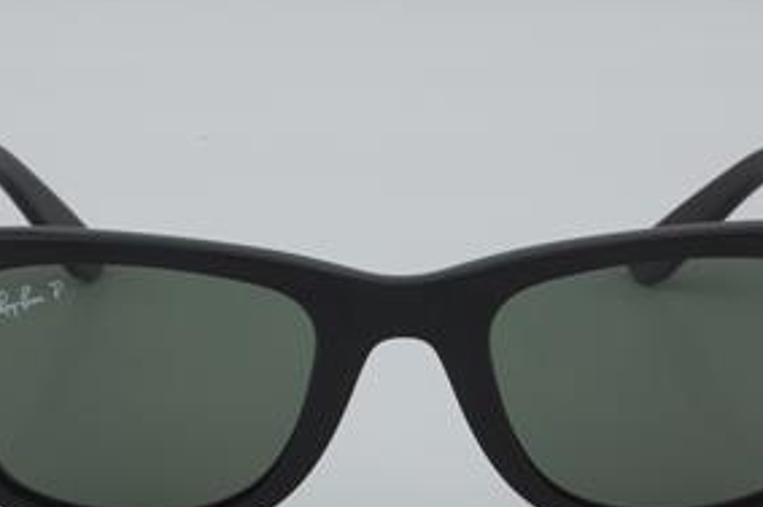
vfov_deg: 11.7
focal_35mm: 117
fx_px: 2471
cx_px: 402
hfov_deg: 17.6
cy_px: 340
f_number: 32
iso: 100
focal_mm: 55
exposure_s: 1/4
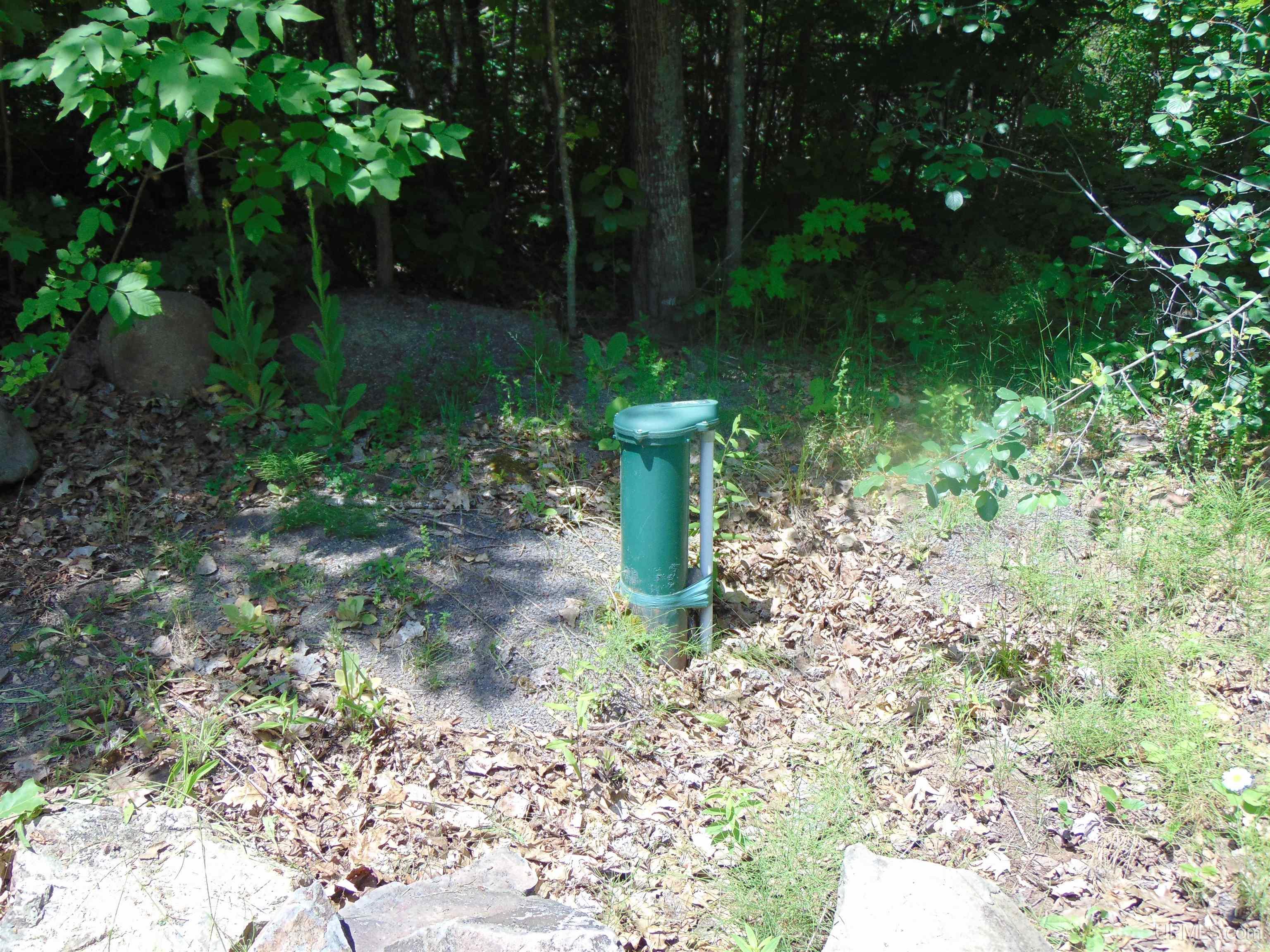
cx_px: 635
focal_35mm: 35
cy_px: 476
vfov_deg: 40.7
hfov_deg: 52.6
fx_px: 1284
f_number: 3.2
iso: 80
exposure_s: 1/320
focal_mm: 6.3
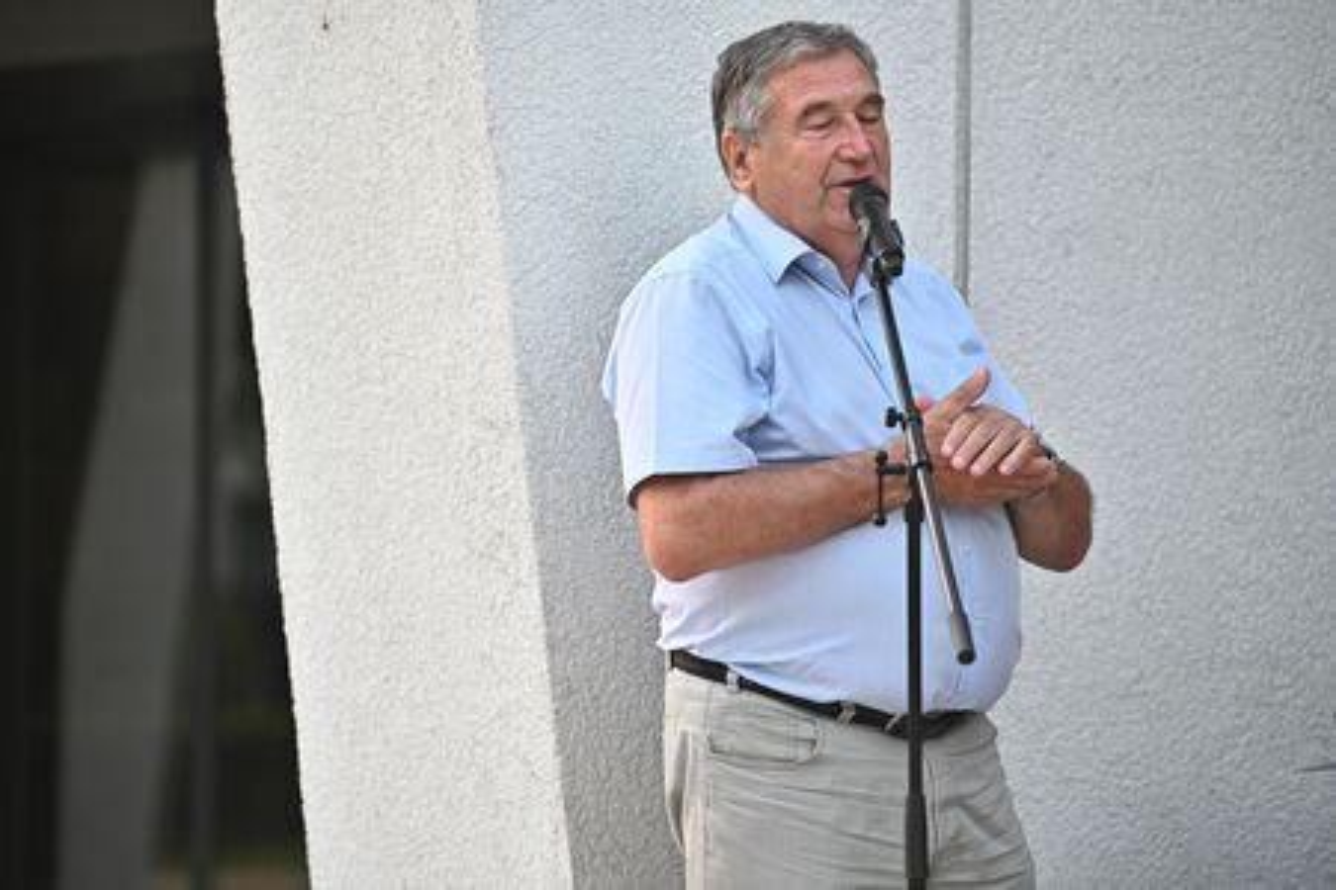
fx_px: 7422
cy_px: 445
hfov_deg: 10.3
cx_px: 668
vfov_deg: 6.9
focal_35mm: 200
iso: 1000
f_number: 3.5
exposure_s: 1/500
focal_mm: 200
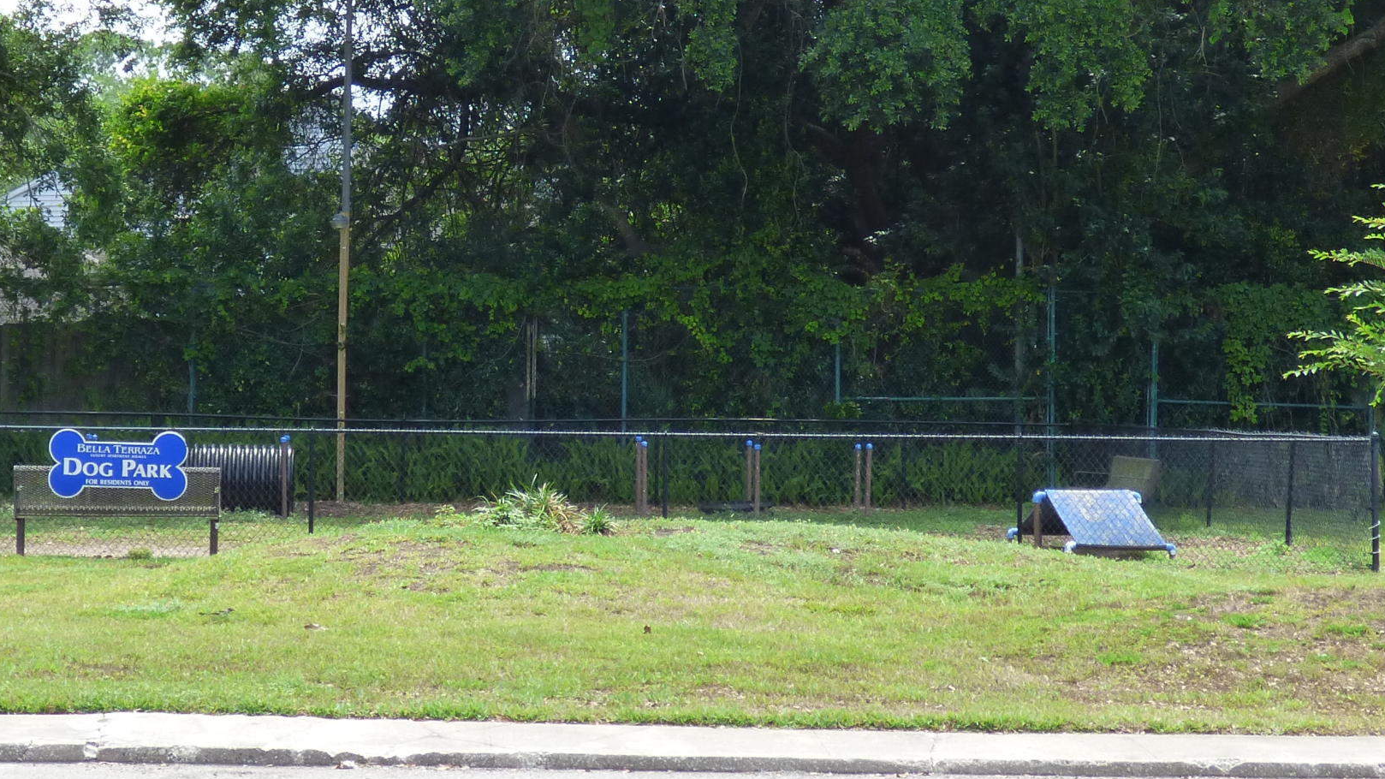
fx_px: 3709
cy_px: 218
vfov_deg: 12.0
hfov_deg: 21.1
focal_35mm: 101
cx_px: 431
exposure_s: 1/320
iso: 160
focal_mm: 8.68
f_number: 3.8
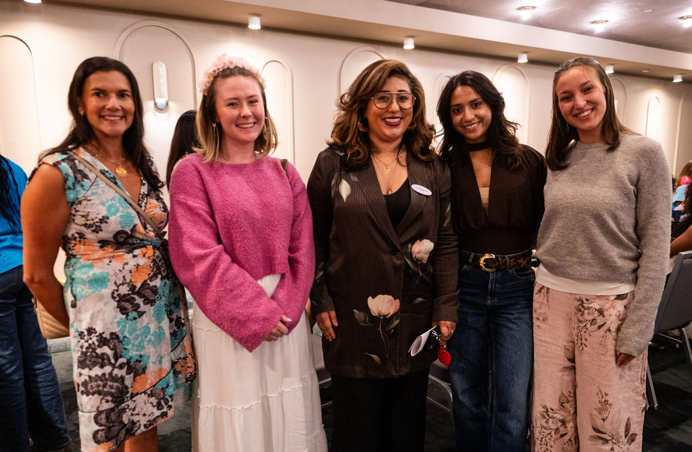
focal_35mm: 27
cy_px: 245
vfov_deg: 47.7
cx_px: 357
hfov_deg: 68.2
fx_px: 511
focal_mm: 24
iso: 1600
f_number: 2.8
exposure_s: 1/100
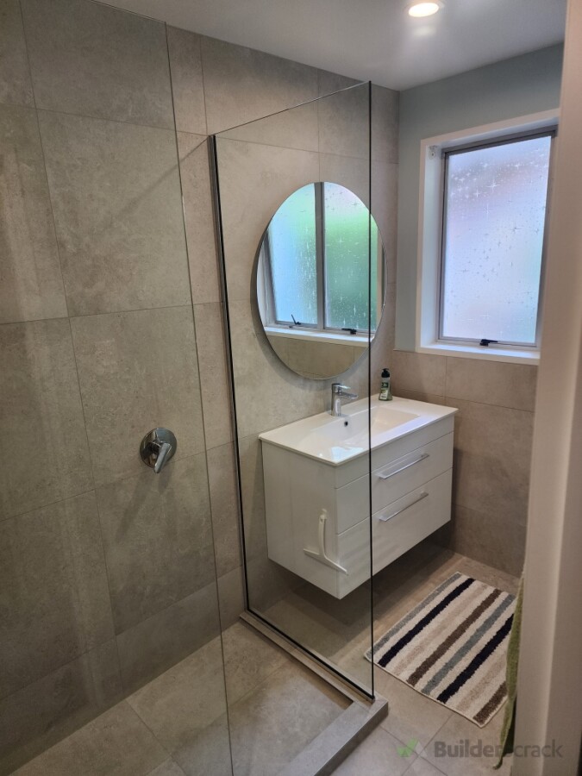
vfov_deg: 73.9
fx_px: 516
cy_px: 388
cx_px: 291
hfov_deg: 58.9
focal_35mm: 23
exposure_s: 1/180
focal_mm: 6.4
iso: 125
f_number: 1.8
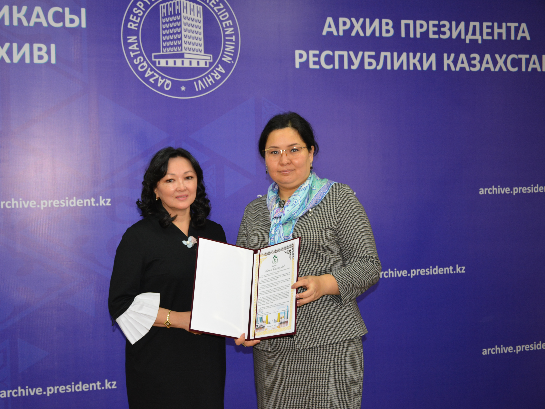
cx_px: 240
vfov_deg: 32.5
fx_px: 701
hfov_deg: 42.4
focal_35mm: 45
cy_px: 203
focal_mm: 27
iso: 560
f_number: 4
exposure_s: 1/60
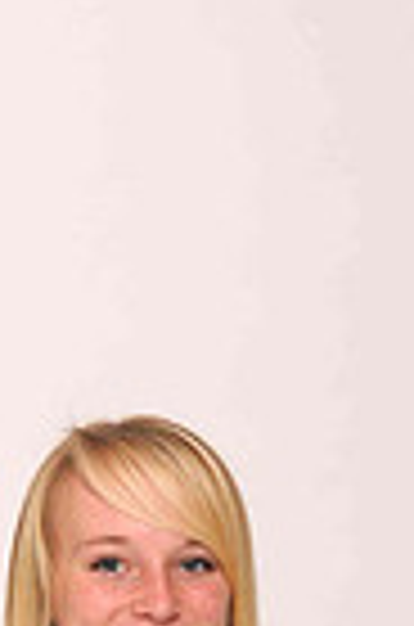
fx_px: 3363
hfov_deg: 7.0
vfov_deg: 10.5
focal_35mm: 194
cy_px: 707
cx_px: -119
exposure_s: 1/60
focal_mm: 40
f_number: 9
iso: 200
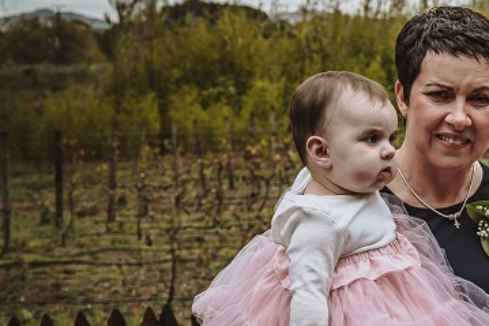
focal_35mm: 103
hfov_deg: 18.7
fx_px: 1398
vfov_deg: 13.2
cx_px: 597
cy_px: 270
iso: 100
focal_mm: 41
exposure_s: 1/125
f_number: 5.6
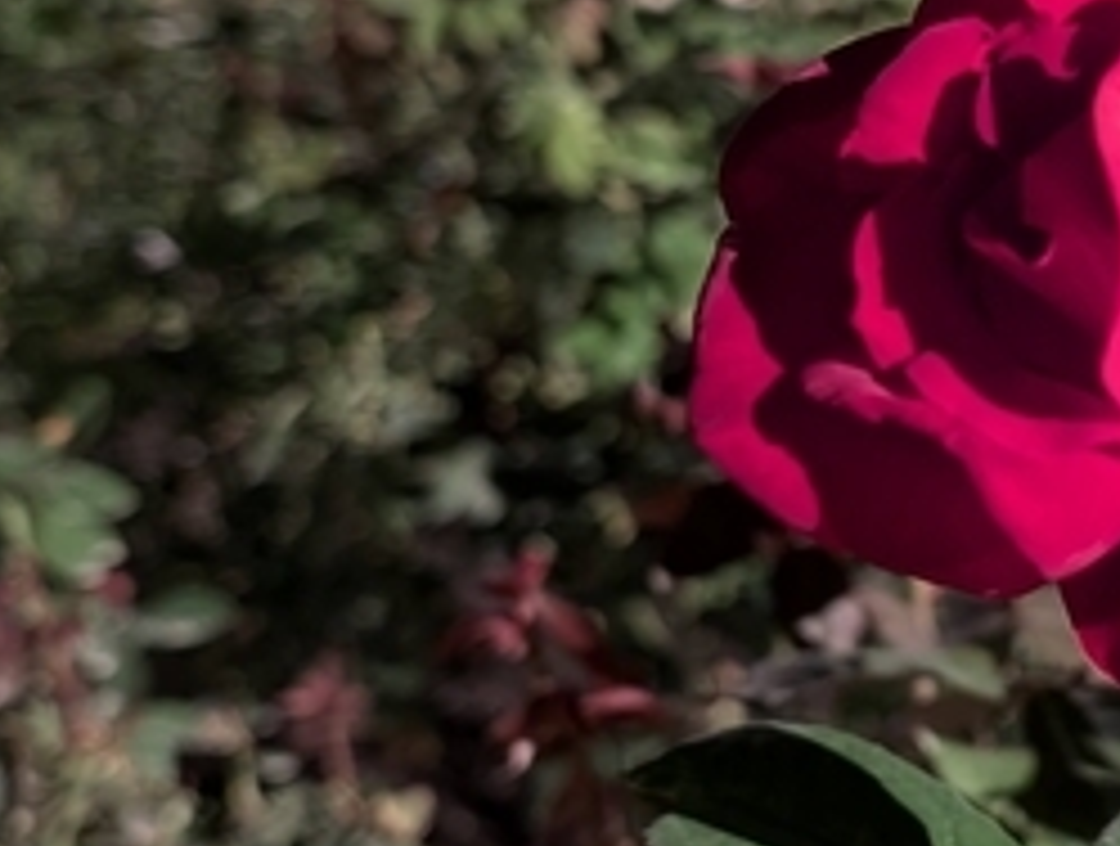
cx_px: 1008
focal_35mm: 77
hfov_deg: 24.5
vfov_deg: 19.2
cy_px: 378
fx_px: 2497
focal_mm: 6.9
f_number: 1.68
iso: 1270
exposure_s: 1/22
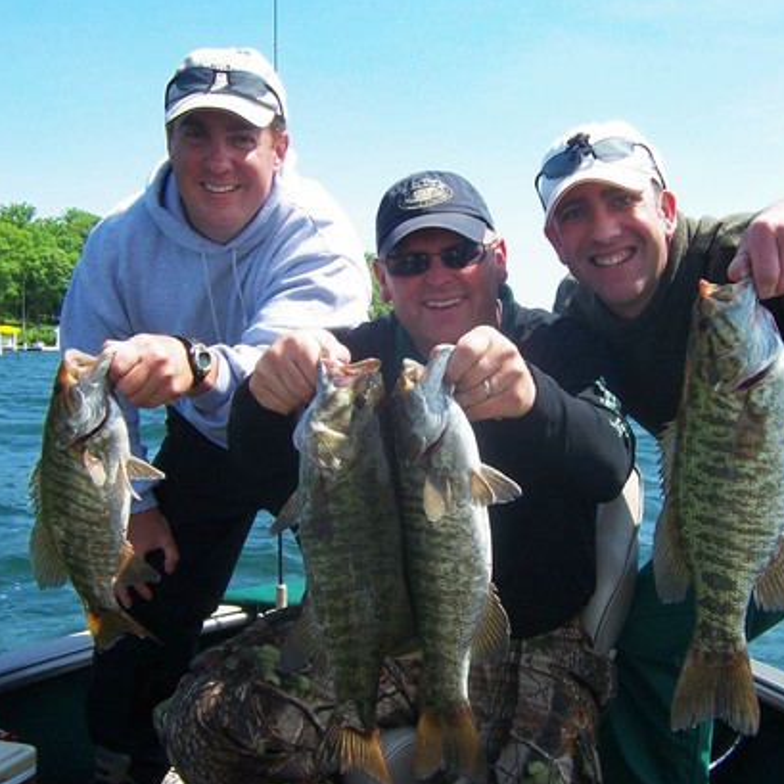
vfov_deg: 41.9
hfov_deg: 41.8
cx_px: 427
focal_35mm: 40
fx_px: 1025
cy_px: 396
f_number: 3.4
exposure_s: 1/500
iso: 80
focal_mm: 5.5
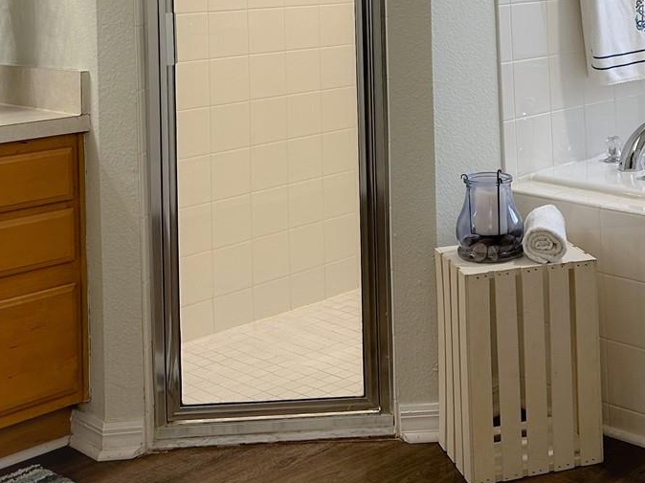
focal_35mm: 57
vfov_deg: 23.9
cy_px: -56
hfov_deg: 33.2
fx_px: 1062
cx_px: 478
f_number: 1.8
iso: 125
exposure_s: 1/120
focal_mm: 6.86
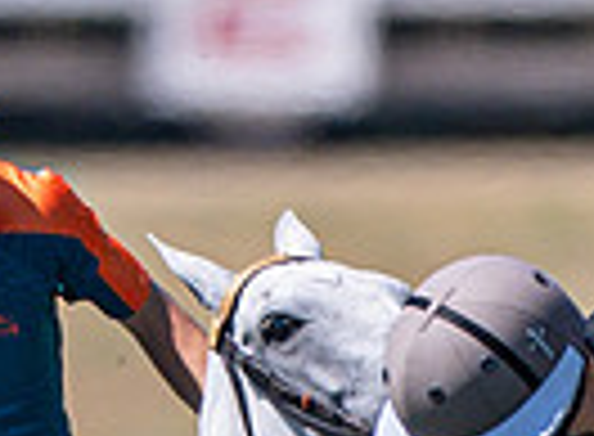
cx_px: 629
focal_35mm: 5175
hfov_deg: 0.4
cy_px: 1383
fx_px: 88160
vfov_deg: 0.3
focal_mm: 400
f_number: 2.8
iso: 200
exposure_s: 1/4000
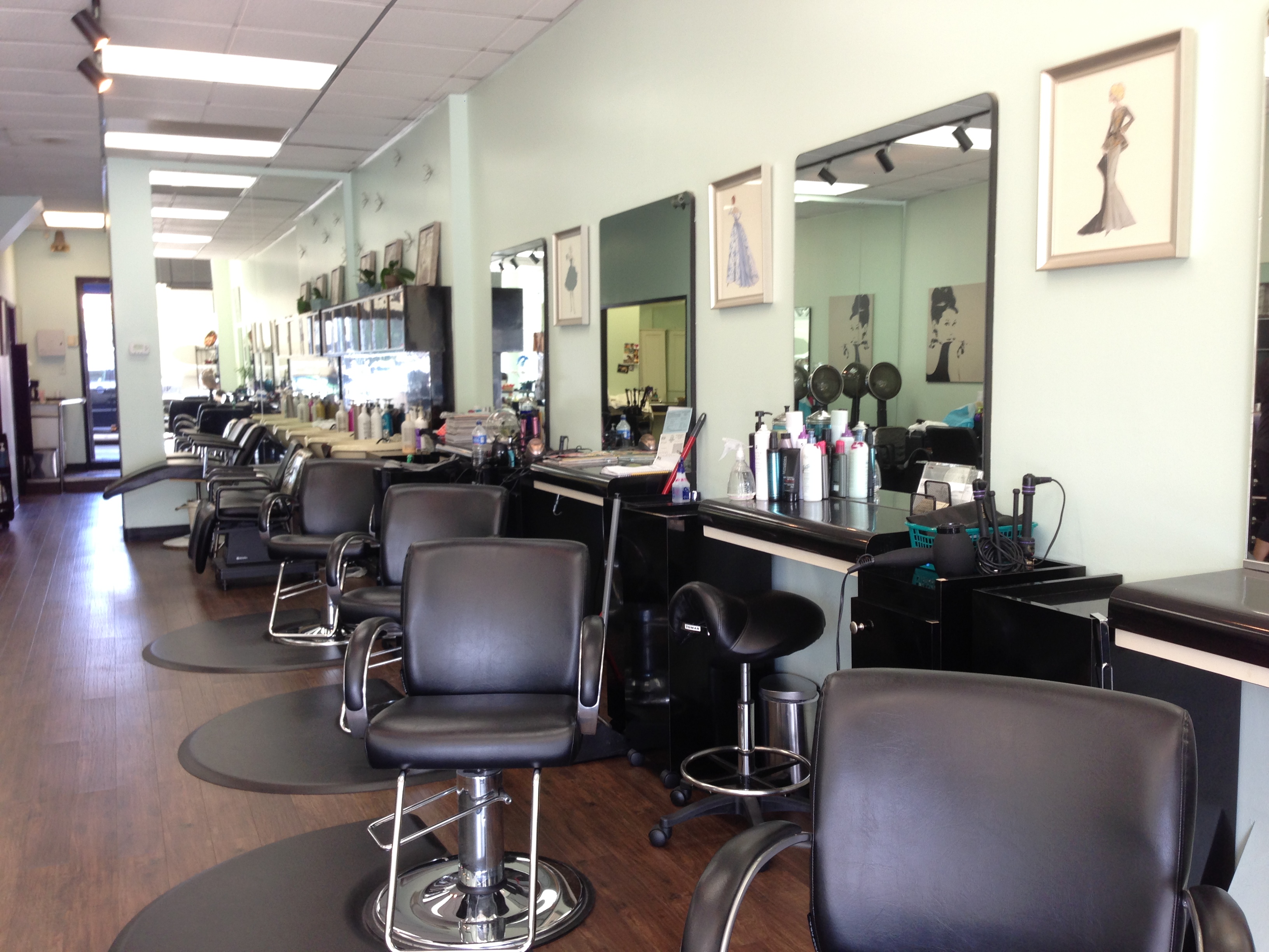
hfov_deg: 55.4
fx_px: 1210
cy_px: 476
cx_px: 634
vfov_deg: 42.9
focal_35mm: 33
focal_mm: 4.12
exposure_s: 1/24
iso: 50
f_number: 2.4
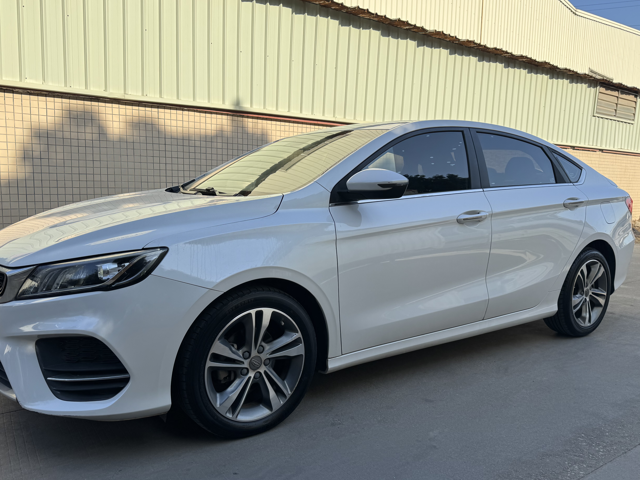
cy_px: 244
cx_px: 305
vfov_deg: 49.7
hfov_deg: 63.4
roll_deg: -1.2
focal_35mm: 28
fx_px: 518
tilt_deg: -7.0
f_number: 1.78
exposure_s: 1/2105
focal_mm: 6.76
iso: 80
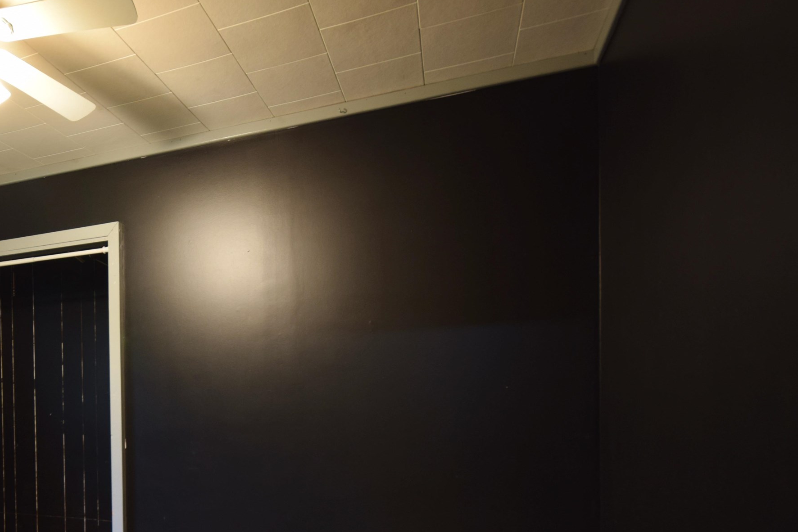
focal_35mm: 26
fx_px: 576
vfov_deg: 47.1
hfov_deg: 64.2
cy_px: 421
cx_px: 176
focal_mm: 10
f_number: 6.3
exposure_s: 1/3
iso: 200
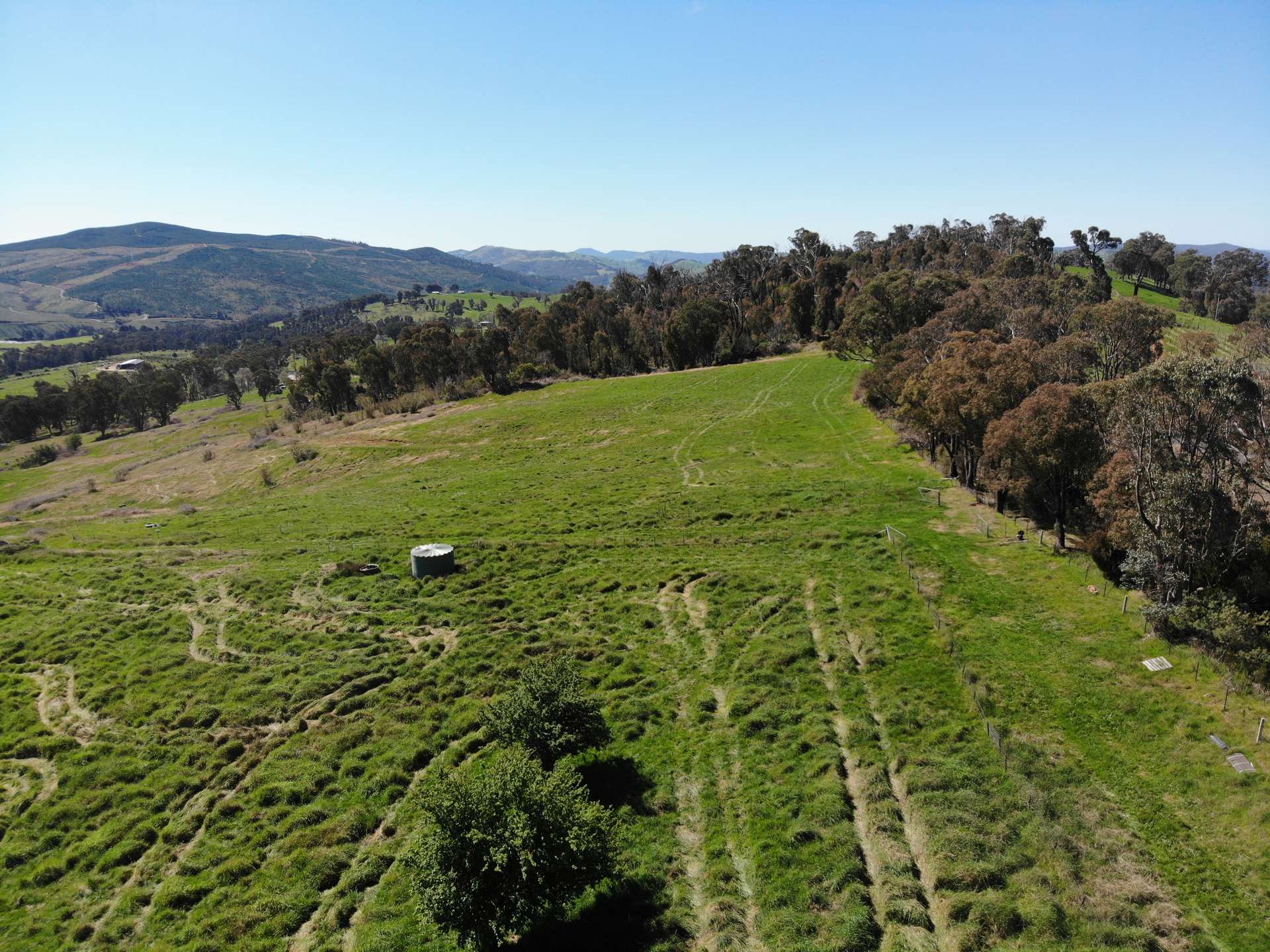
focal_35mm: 24
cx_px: 635
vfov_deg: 56.8
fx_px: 880
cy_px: 476
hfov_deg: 71.6
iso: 100
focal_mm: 4.5
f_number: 2.8
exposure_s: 1/834
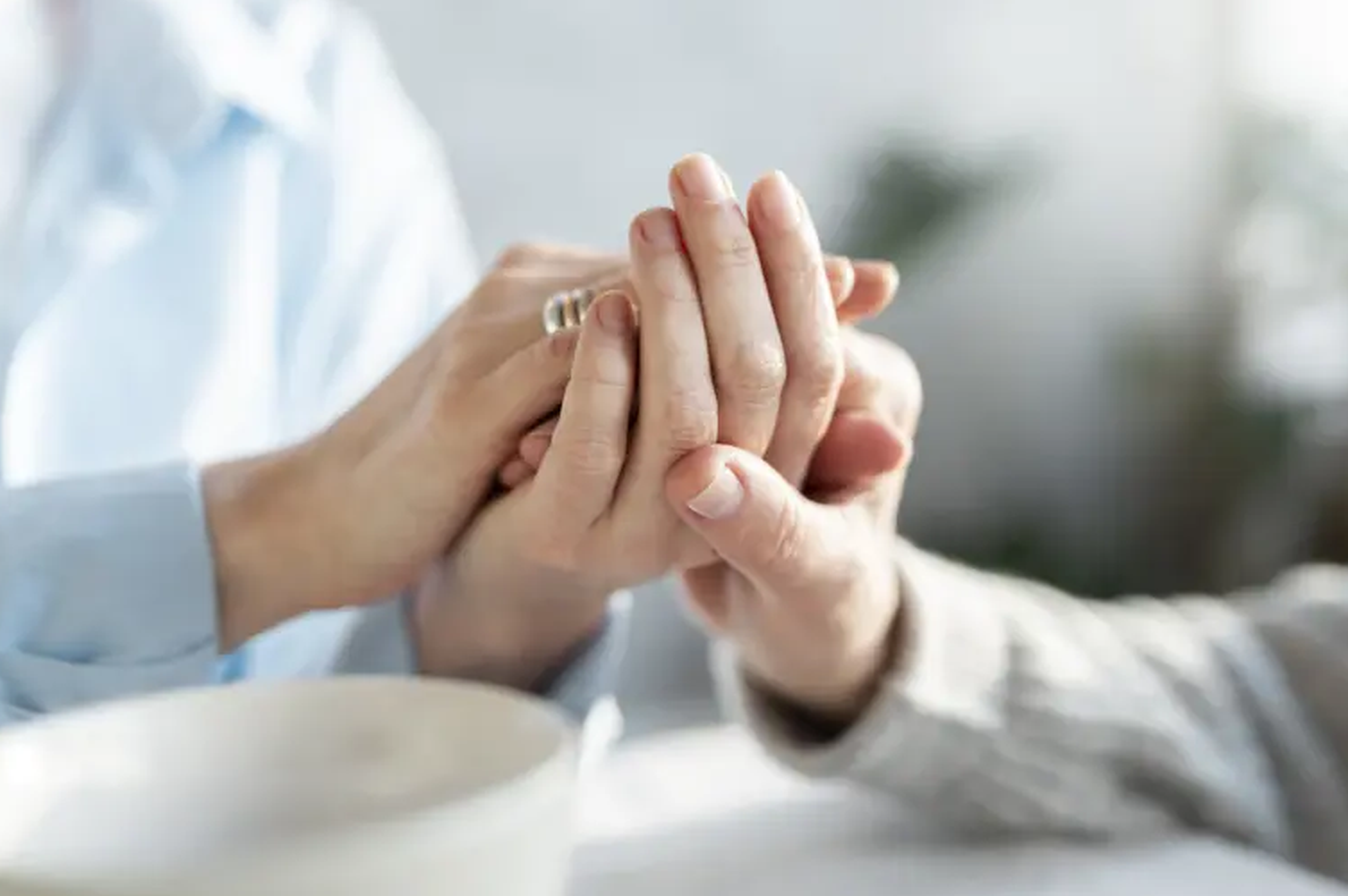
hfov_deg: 48.4
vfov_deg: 33.3
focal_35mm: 40
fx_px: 1497
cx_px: 750
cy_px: 394
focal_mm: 35
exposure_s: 1/250
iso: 320
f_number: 1.8
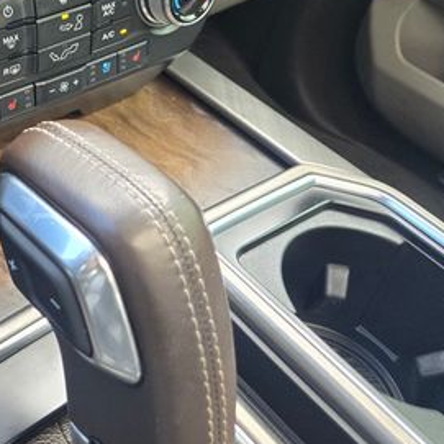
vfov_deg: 33.7
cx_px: -43
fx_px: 697
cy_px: 56
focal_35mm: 48
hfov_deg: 31.4
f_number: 1.8
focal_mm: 5.4
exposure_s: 1/120
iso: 160
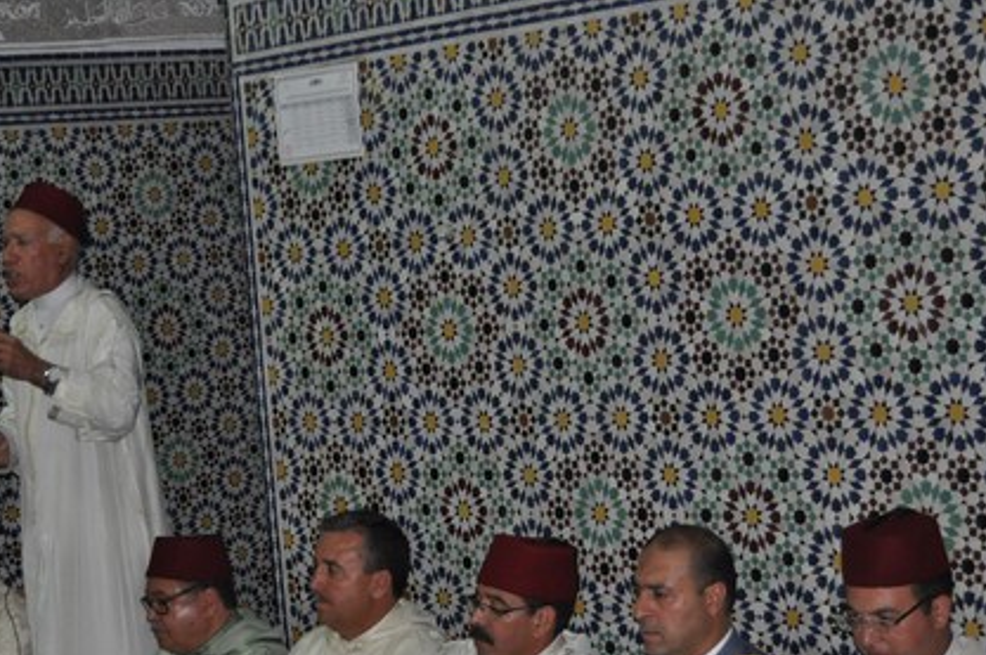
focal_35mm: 92
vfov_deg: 14.8
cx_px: 248
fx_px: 2517
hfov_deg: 22.0
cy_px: 500
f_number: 5
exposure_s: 1/60
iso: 800
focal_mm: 40
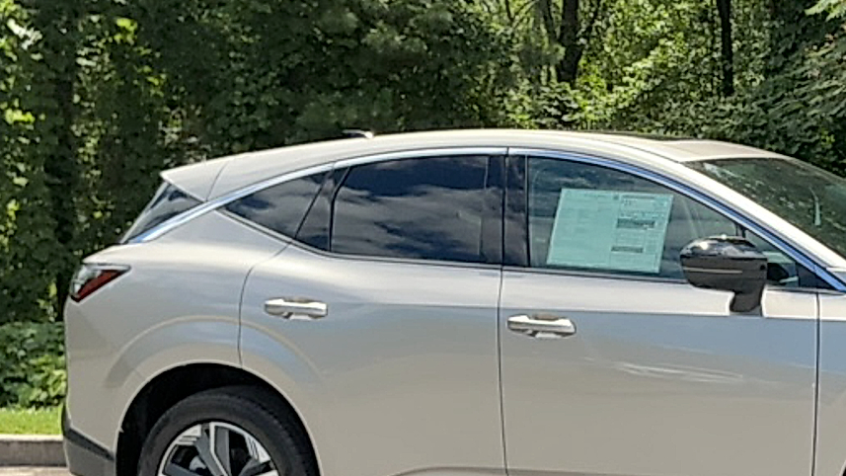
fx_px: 1323
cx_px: 716
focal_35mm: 59
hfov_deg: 34.0
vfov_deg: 20.3
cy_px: 315
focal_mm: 3
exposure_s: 1/1311
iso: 25
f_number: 1.8
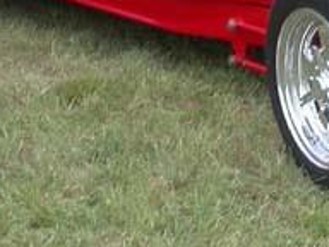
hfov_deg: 12.5
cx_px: 231
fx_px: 1502
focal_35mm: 158
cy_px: -103
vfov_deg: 9.2
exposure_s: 1/175
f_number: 6
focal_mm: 7.85
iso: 100
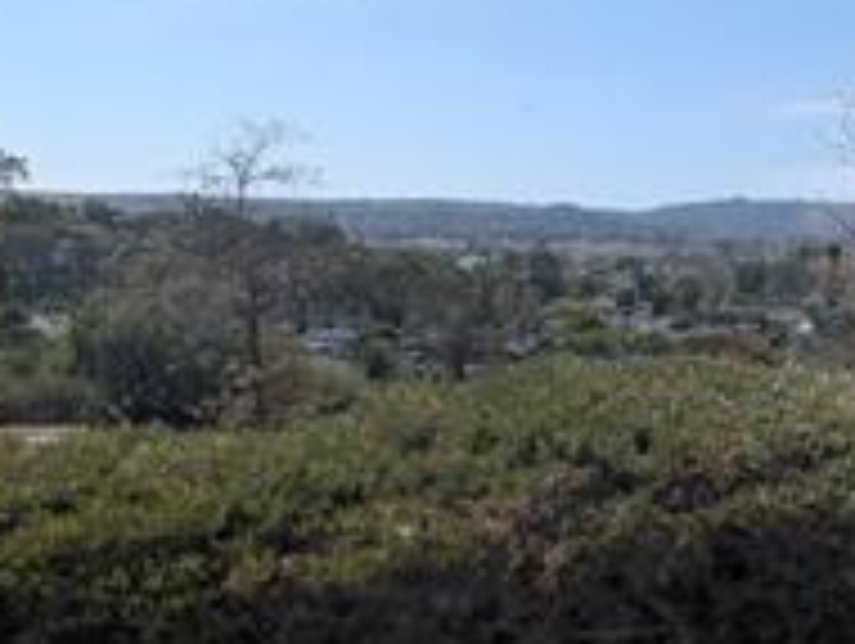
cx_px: 628
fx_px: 1063
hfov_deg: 42.6
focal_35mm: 43
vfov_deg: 33.6
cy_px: 257
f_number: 1.7
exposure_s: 1/1133
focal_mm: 4.53
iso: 29
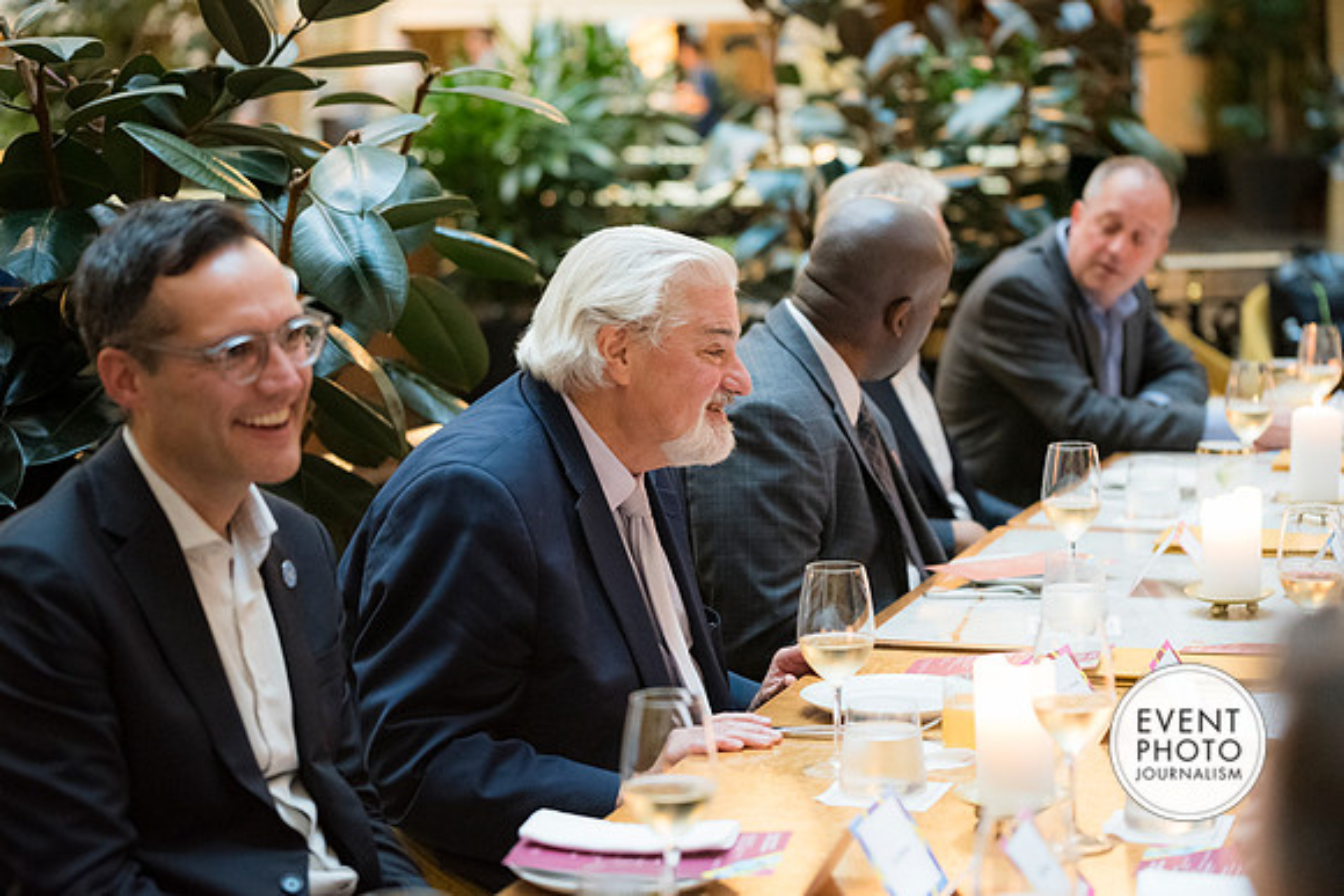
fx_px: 3211
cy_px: 448
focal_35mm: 86
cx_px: 672
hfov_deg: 23.6
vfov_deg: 15.9
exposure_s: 1/125
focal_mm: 86
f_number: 2.8
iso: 6400
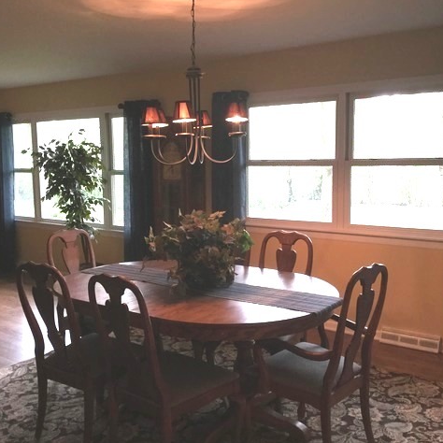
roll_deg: +0.8
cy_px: 222
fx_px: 536
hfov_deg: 44.9
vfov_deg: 44.9
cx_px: 231
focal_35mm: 37
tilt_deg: -7.1
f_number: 2.4
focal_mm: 3.3
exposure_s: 1/30
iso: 80
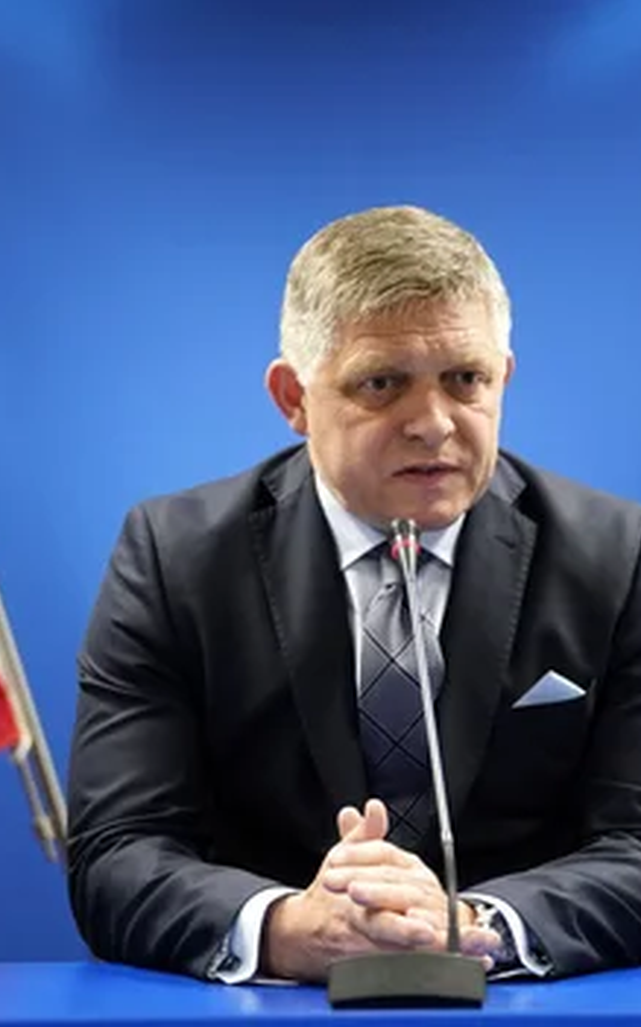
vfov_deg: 8.6
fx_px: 6856
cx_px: 430
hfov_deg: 5.4
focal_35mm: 245
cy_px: 515
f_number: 2.8
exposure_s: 1/250
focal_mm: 159
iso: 4000
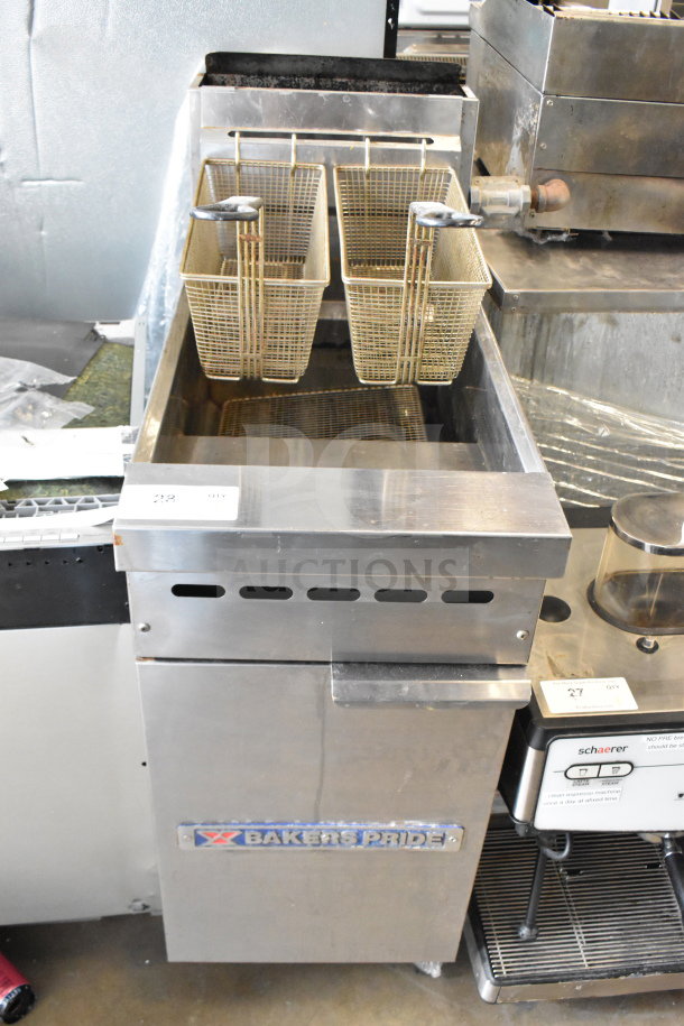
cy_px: 513
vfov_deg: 57.2
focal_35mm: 33
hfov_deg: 40.0
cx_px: 342
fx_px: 940
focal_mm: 22
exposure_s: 1/125
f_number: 5.6
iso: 6400
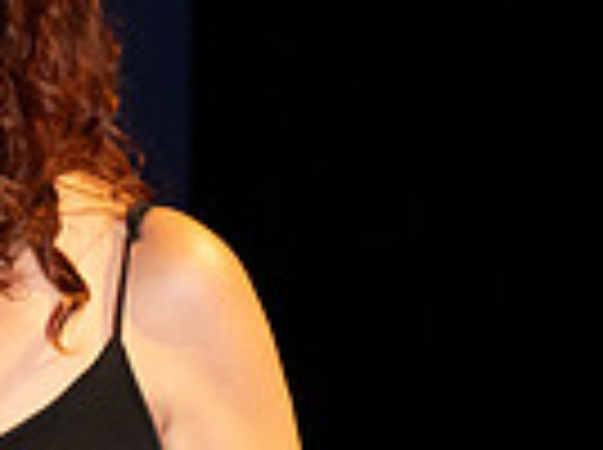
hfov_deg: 2.1
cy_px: 274
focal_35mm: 938
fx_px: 16310
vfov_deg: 1.6
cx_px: -279
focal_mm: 150
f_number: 5
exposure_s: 1/200
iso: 2500
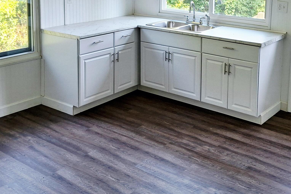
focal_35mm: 47
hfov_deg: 41.9
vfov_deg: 27.7
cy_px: 23
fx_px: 380
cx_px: 161
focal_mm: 5.54
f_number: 1.8
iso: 64
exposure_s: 1/60.2
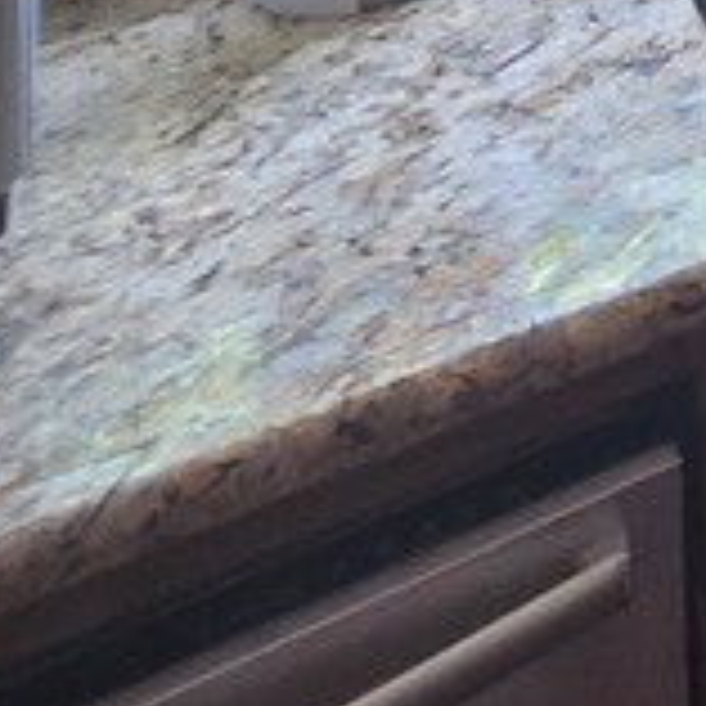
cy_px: -895
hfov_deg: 12.7
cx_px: 1952
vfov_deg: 15.4
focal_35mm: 75
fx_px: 1731
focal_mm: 2.2
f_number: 2.2
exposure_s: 1/60
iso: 100
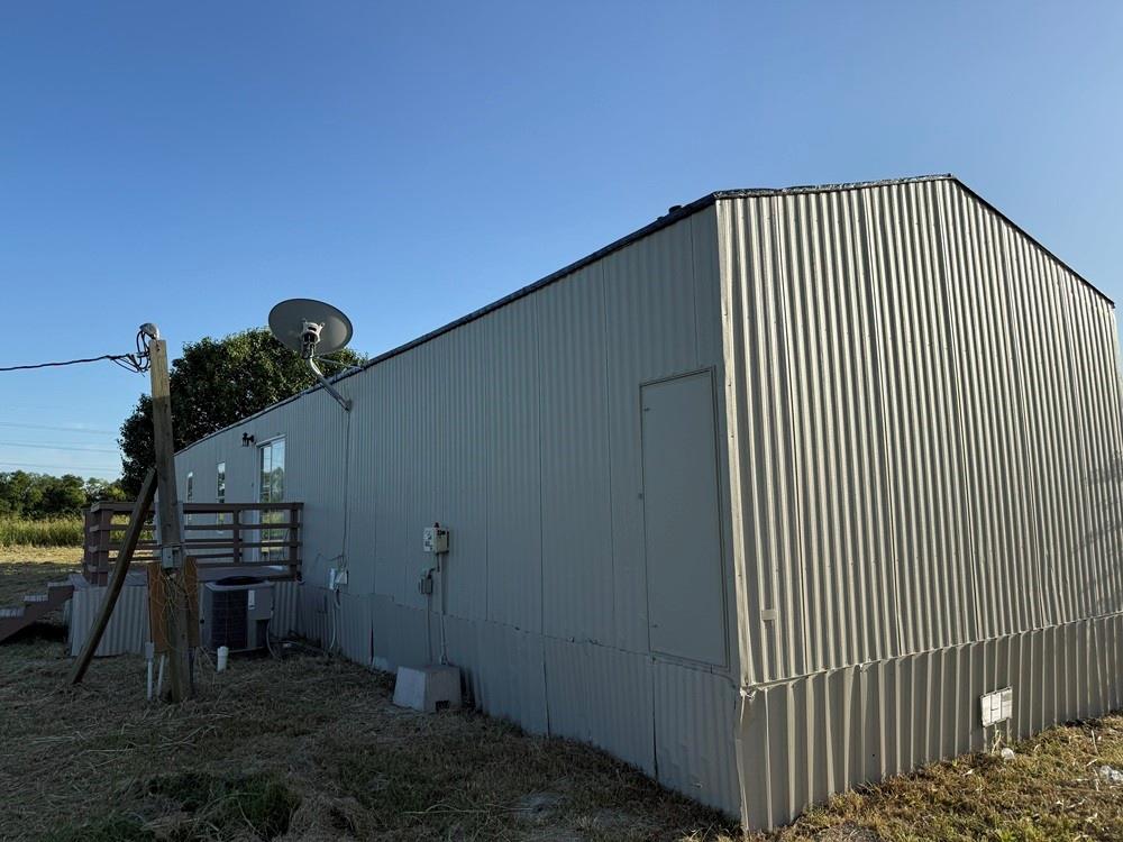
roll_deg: +2.2
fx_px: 779
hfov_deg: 71.6
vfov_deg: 56.8
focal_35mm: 24
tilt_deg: +6.9
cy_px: 421
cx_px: 562
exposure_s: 1/3584
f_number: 1.78
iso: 80
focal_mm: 6.76
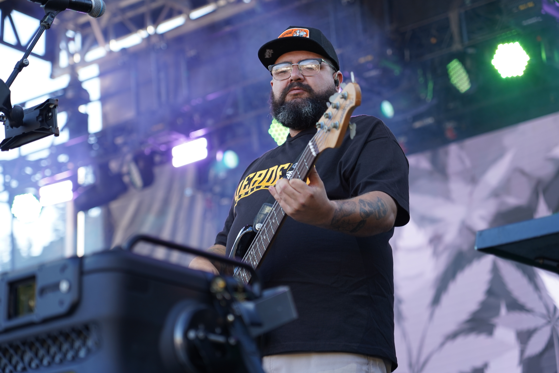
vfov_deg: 13.0
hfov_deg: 19.5
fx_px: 1630
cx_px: 280
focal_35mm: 105
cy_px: 186
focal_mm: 105
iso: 250
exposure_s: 1/160
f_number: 4
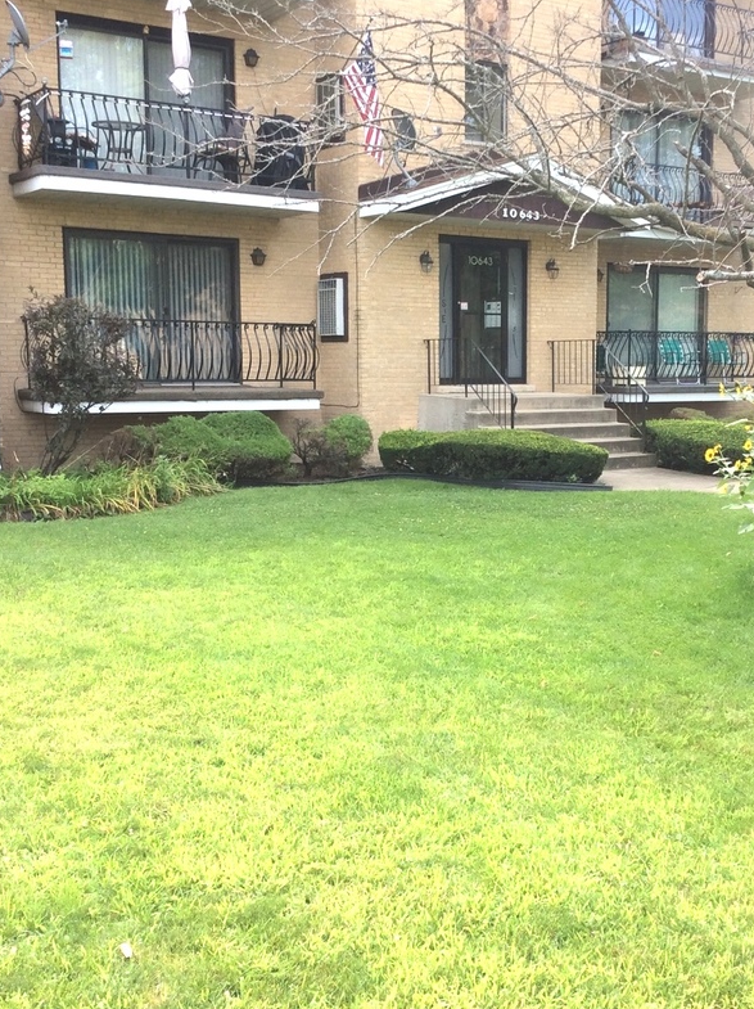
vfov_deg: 43.0
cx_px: 485
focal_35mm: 44
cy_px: 487
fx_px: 1280
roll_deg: +1.2
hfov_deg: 32.6
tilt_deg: -6.4
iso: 32
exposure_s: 1/267
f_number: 2.4
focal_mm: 3.3
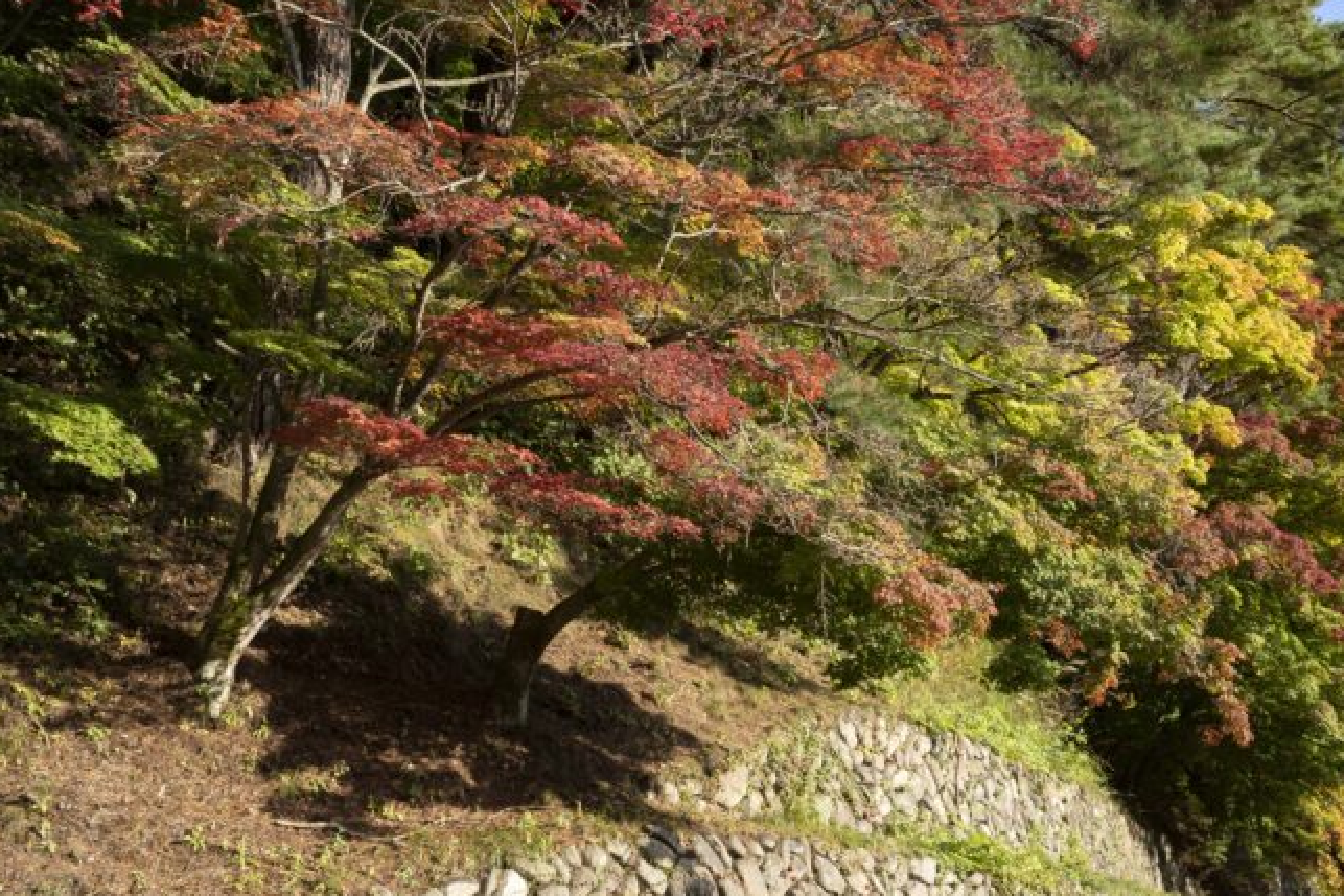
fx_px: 1904
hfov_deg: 38.1
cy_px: 557
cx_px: 964
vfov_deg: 26.4
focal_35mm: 51
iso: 100
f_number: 7.1
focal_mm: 32
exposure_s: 1/100
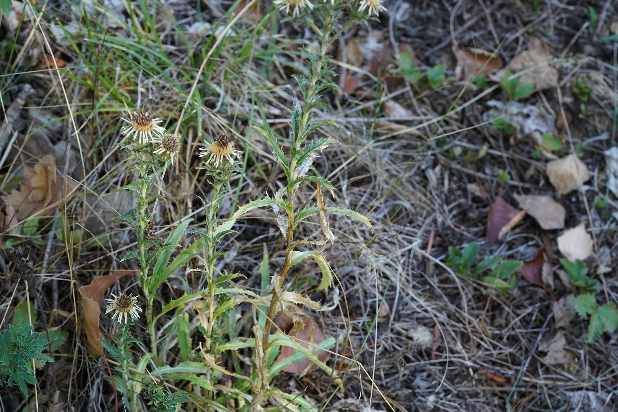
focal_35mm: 90
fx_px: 1545
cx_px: 309
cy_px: 206
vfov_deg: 15.2
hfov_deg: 22.6
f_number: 9
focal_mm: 90
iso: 1250
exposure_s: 1/160
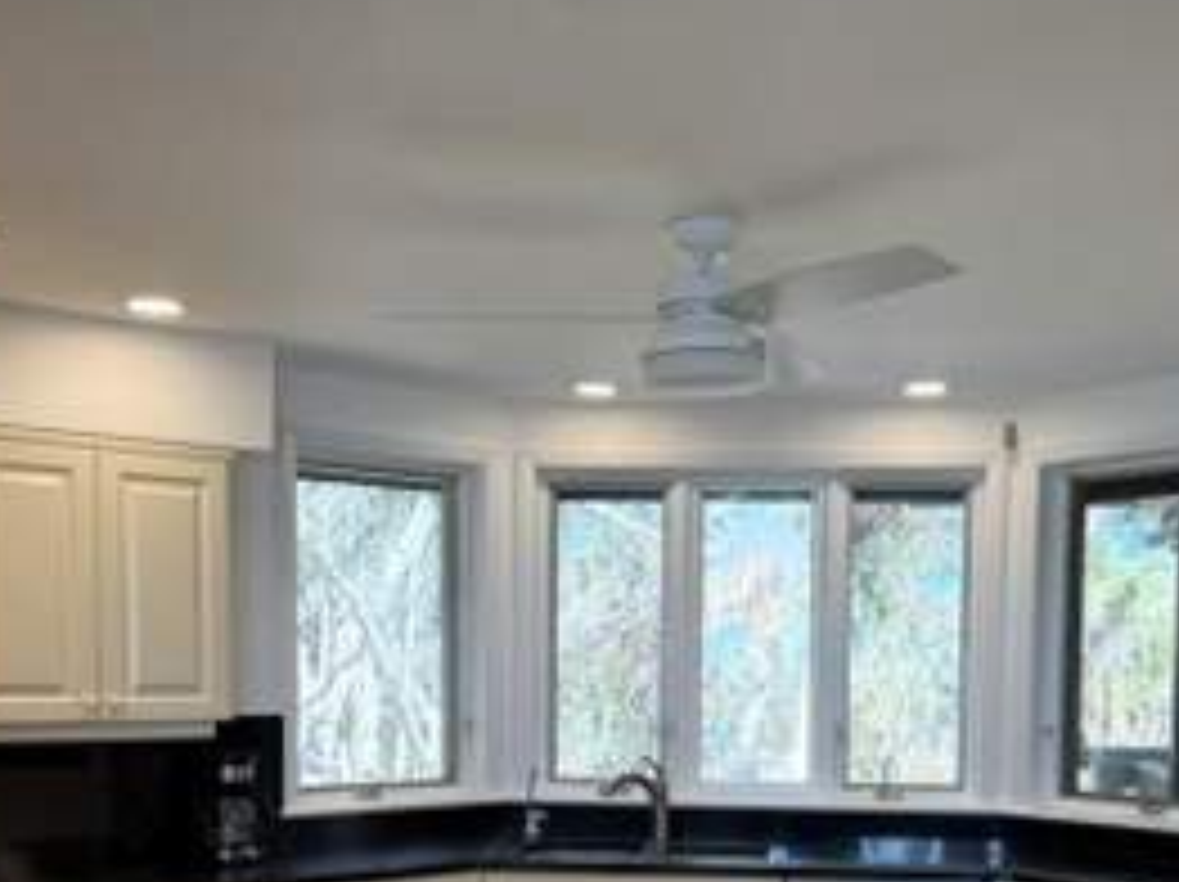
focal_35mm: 44
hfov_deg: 42.9
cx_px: 657
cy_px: 736
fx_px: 1497
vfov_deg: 31.7
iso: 80
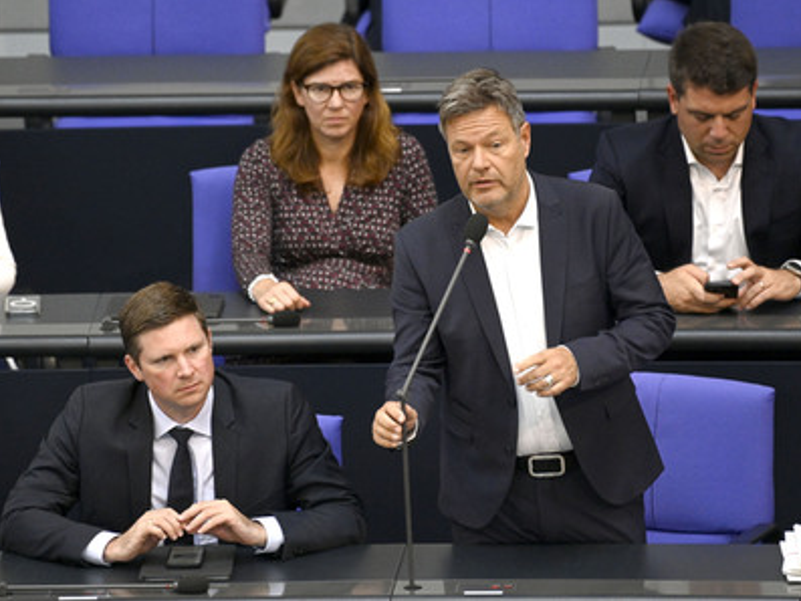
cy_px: 300
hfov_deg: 3.6
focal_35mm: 546
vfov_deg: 2.7
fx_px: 12638
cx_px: 439
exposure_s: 1/400
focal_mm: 500
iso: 6400
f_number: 5.6
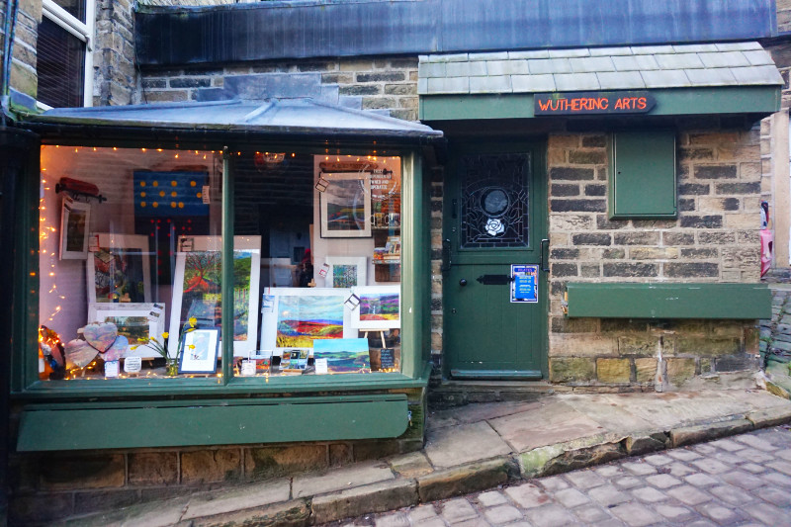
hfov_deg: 73.8
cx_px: 396
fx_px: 527
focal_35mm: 24
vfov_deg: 53.1
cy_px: 264
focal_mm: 16
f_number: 4
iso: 1600
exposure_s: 1/60
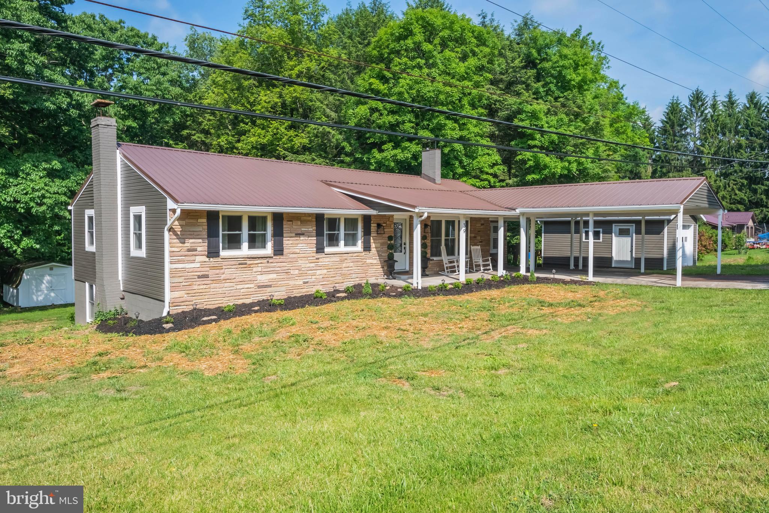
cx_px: 384
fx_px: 513
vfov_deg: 53.1
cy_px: 256
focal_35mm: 24
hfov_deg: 73.7
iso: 320
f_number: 10
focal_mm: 16
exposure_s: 1/400
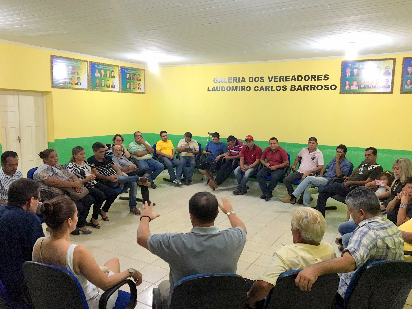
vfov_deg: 48.2
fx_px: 345
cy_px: 154
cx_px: 206
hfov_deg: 61.7
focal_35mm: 29
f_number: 2.2
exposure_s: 1/30
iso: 160
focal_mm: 4.15
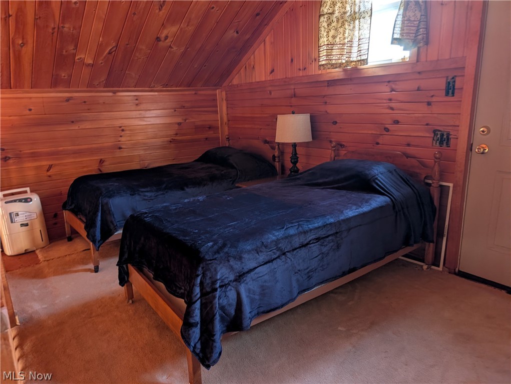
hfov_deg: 71.5
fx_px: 355
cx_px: 256
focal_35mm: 24
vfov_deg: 56.9
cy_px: 192
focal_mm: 6.9
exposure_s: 1/23.8
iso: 85
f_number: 1.68
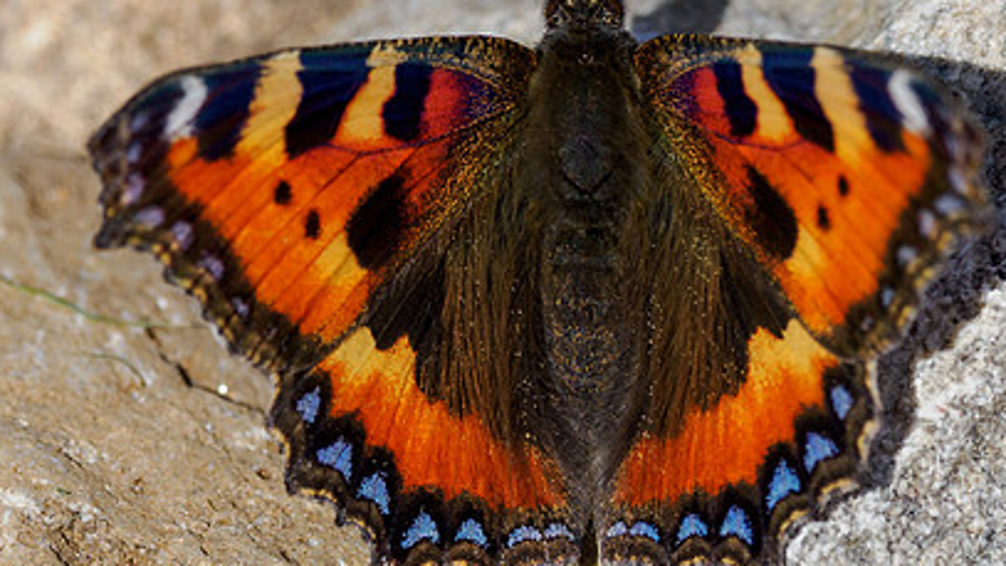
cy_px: 66
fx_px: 36707
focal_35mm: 1376
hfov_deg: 1.6
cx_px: 655
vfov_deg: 0.9
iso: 200
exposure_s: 1/800
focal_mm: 300
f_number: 5.6
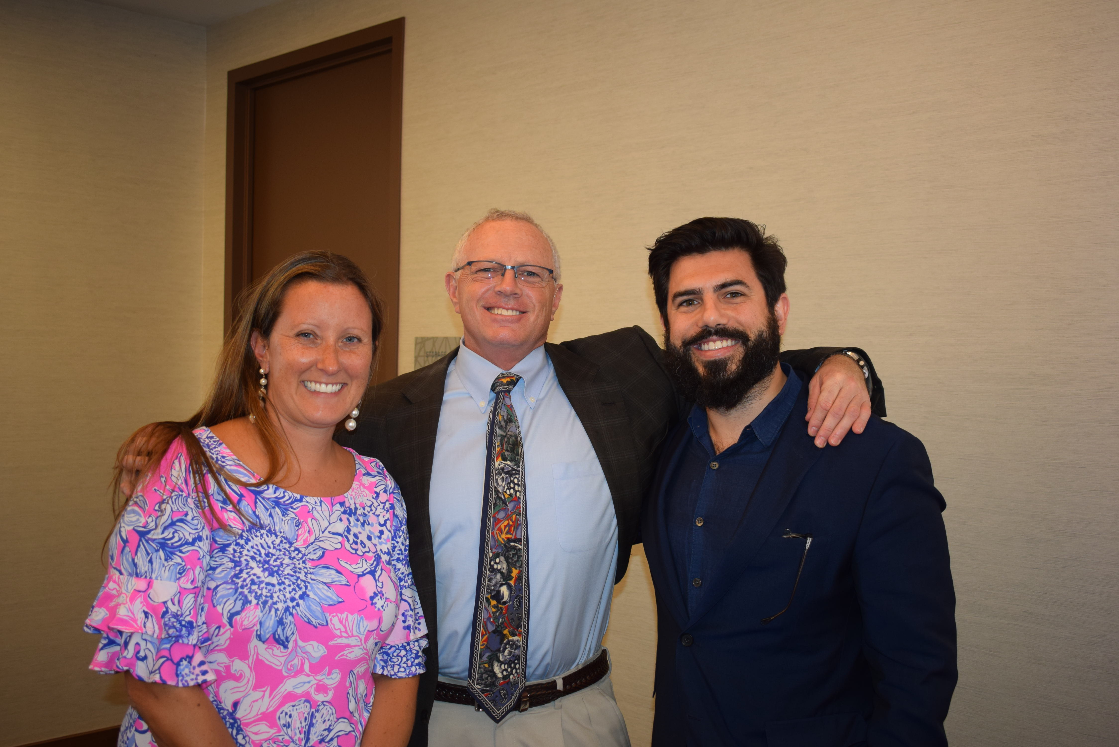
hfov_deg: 49.5
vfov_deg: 34.2
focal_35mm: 39
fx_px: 1212
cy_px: 374
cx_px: 560
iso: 500
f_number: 4
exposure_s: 1/60
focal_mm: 26
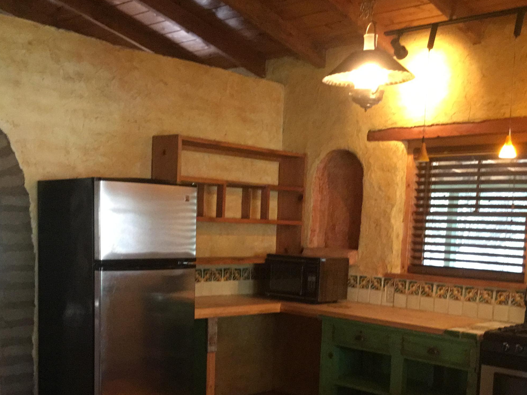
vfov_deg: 30.4
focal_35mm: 47
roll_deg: -2.1
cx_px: 265
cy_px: 294
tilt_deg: -5.8
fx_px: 715
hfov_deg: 40.4
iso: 200
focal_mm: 3.3
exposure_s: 1/24
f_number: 2.4
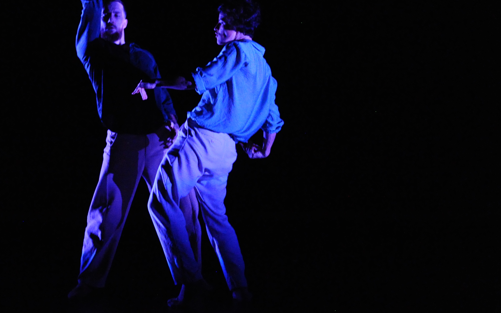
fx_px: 983
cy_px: 153
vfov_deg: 18.1
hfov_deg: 28.2
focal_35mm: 72
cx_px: 123
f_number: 2.8
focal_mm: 40
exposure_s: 1/80
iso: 6400
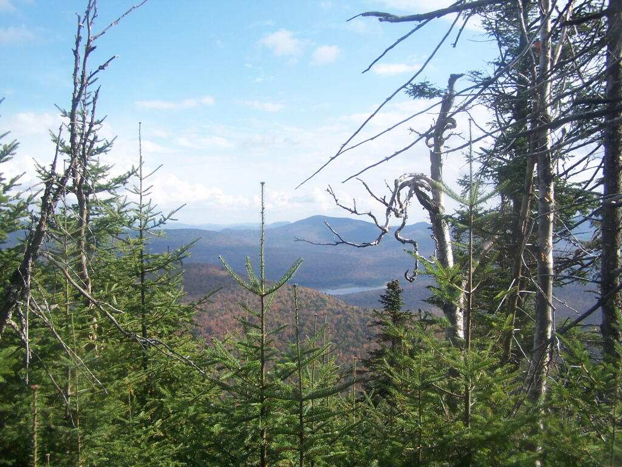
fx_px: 683
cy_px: 234
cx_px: 311
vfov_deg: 37.7
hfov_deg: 49.0
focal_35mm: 38
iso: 80
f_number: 2.8
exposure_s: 1/800
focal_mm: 6.3
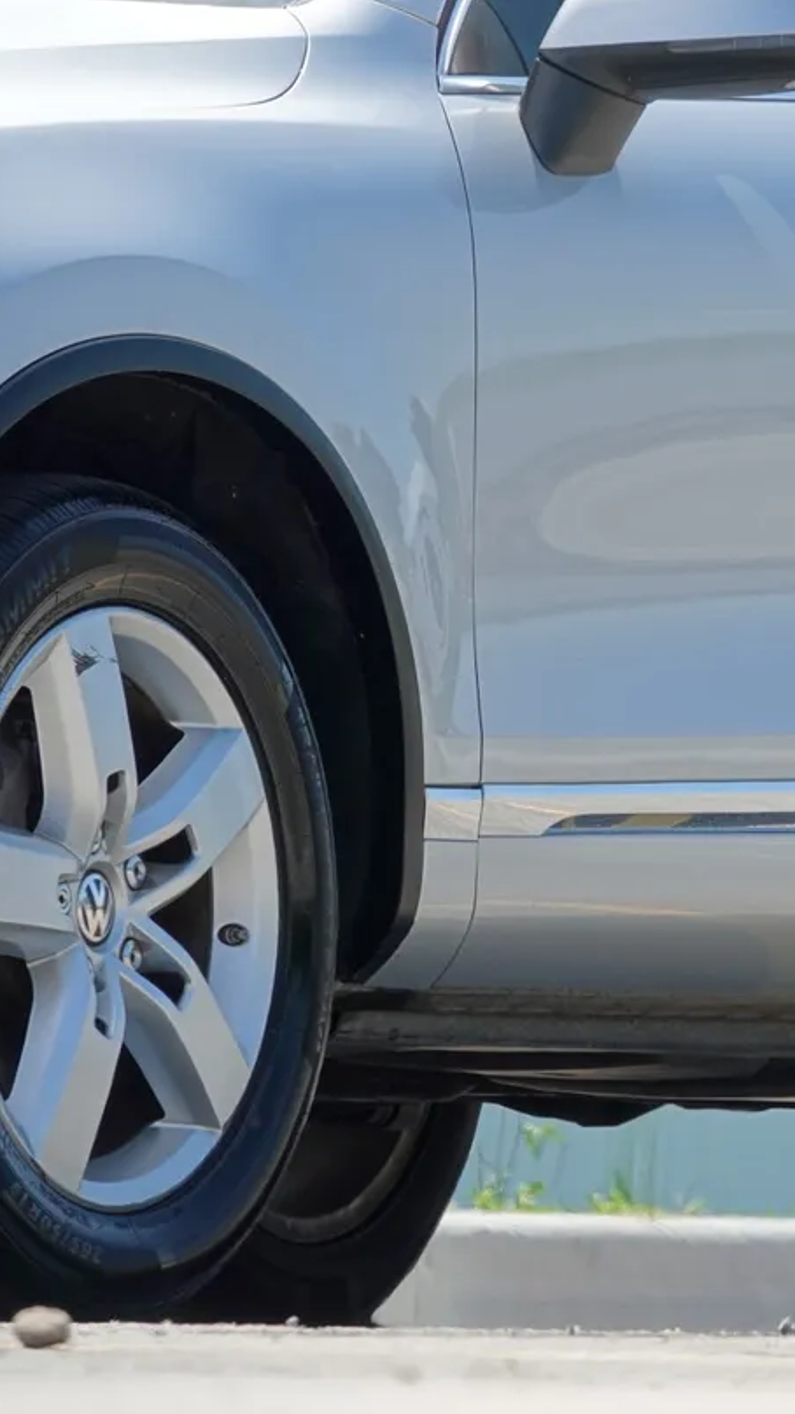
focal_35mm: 553
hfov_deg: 2.2
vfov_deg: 3.9
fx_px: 20742
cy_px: 707
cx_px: 904
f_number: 5.6
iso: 100
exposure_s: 1/250
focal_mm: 128.59
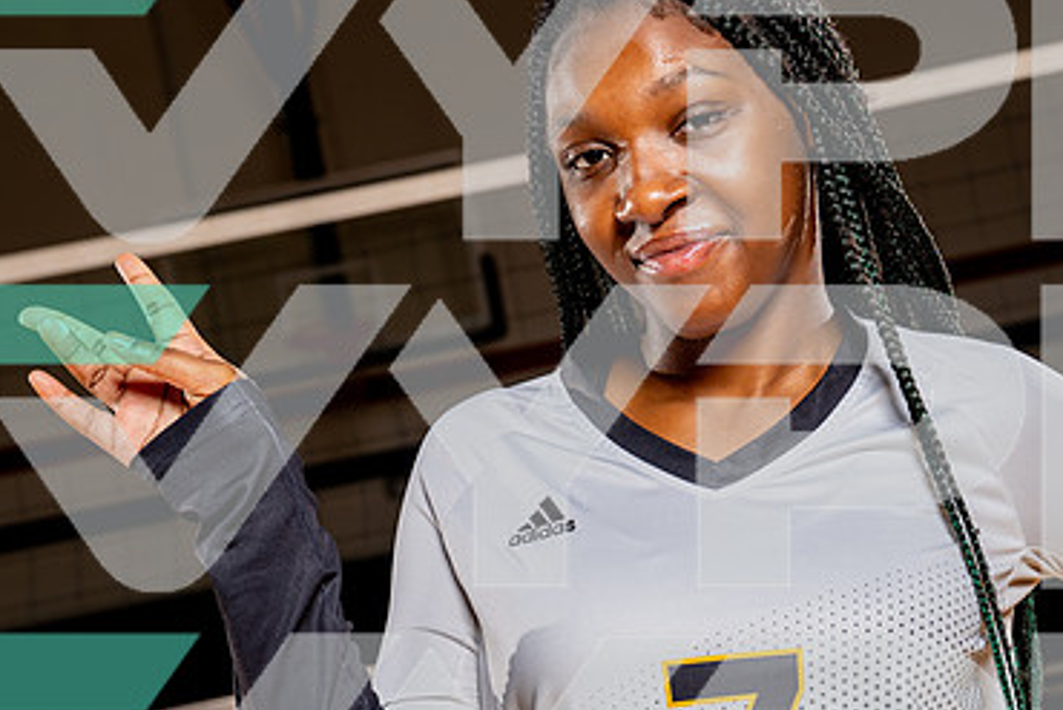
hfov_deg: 25.0
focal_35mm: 81
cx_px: 641
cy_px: 438
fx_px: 2393
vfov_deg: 16.9
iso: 100
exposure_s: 1/250
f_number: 5.6
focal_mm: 50
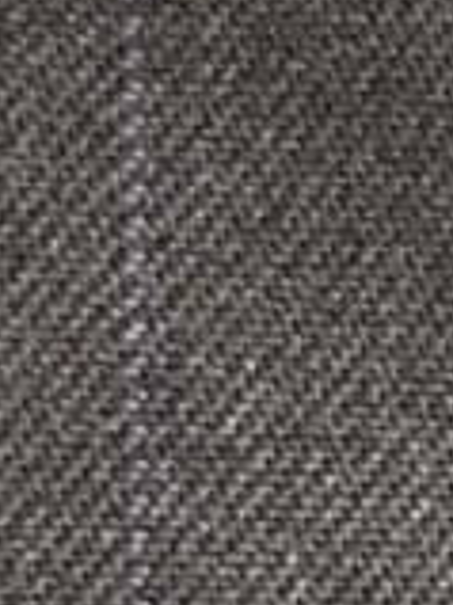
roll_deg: -3.4
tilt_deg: -11.8
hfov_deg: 6.3
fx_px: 3826
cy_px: 917
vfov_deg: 8.8
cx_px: 1252
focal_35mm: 219
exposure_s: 1/4
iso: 125
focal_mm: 4.15
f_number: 2.2
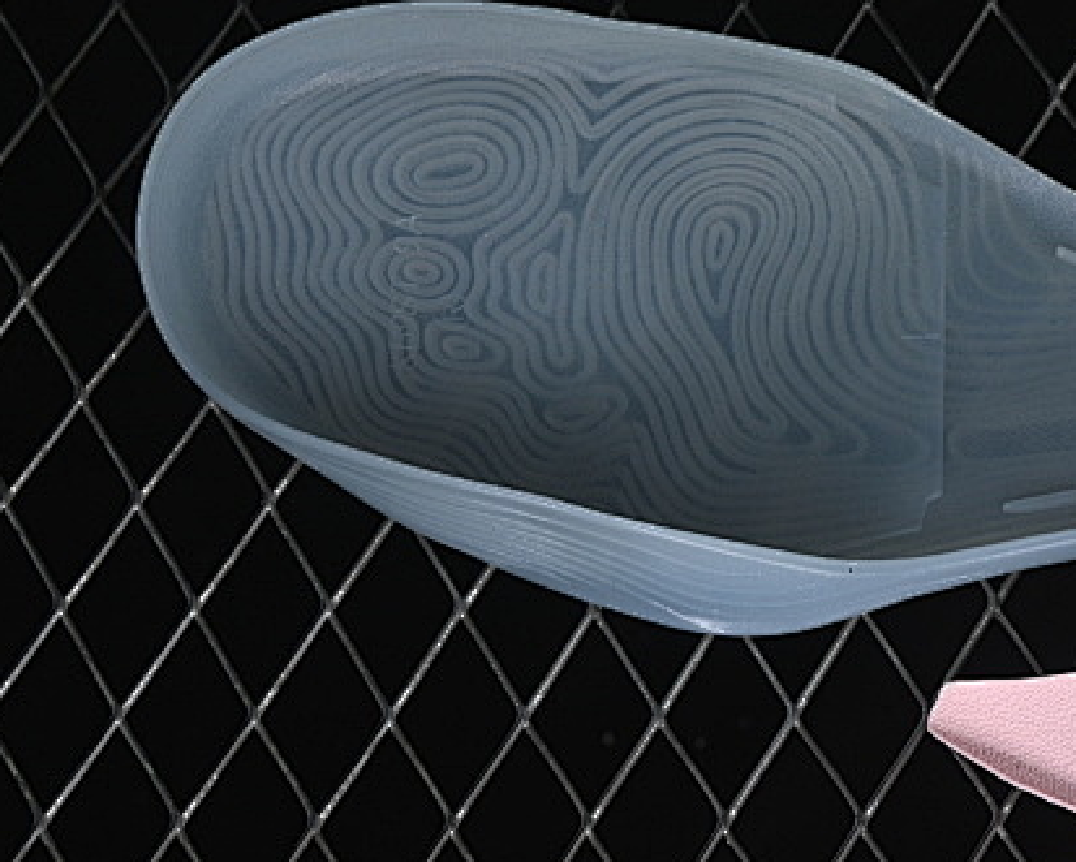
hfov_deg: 10.4
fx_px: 5864
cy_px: 706
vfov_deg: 8.4
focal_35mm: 184
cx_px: 1141
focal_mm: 50
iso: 160
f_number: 7.1
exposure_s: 1/80
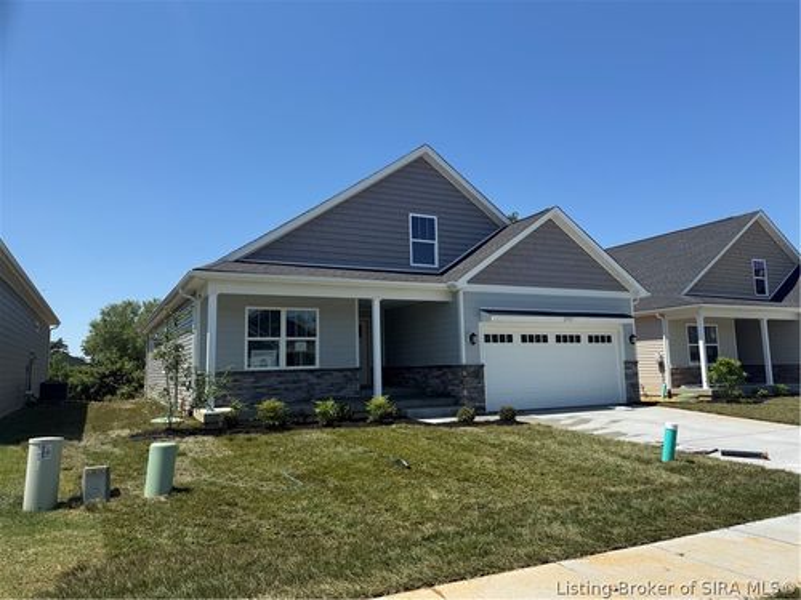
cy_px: 300
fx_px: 555
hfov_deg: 71.6
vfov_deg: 56.8
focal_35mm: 24
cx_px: 400
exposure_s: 1/4673
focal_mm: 6.76
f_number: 1.78
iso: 80
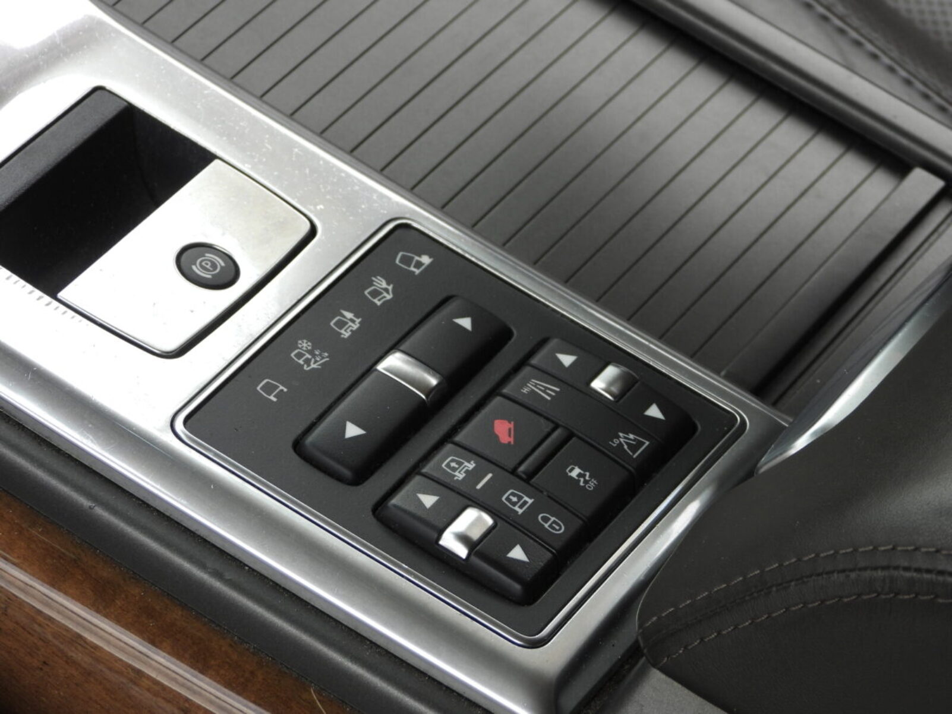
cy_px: 357
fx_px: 5089
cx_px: 476
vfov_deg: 8.0
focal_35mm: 185
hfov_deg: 10.7
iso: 100
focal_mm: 33.2
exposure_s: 1/160
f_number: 4.5
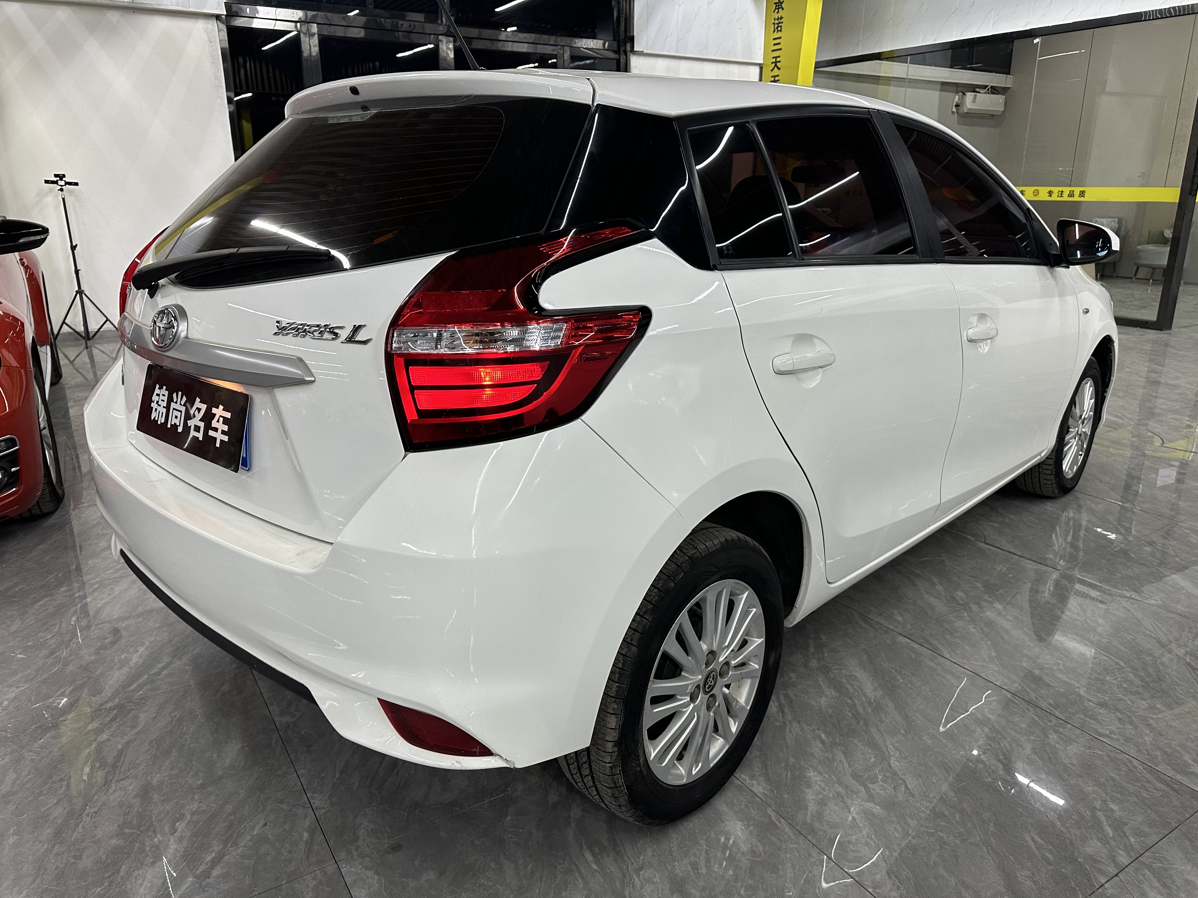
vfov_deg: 56.8
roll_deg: +1.5
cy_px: 449
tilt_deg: -17.6
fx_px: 831
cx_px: 599
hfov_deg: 71.6
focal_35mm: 24
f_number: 1.78
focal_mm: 6.86
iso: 160
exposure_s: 1/100
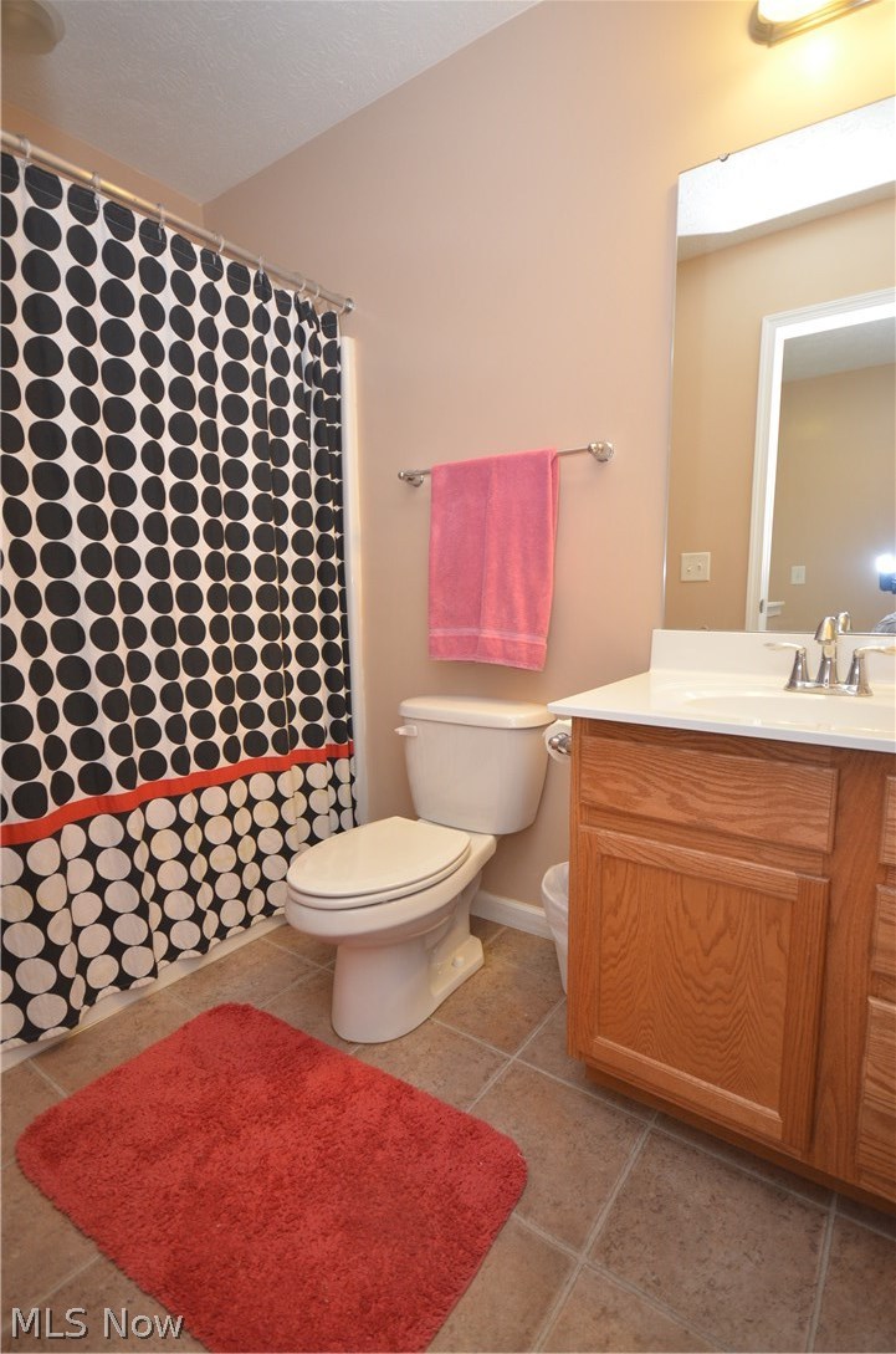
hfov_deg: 69.4
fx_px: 647
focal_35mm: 17
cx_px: 448
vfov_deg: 92.6
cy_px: 677
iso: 800
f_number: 4.2
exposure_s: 1/60
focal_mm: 11.5
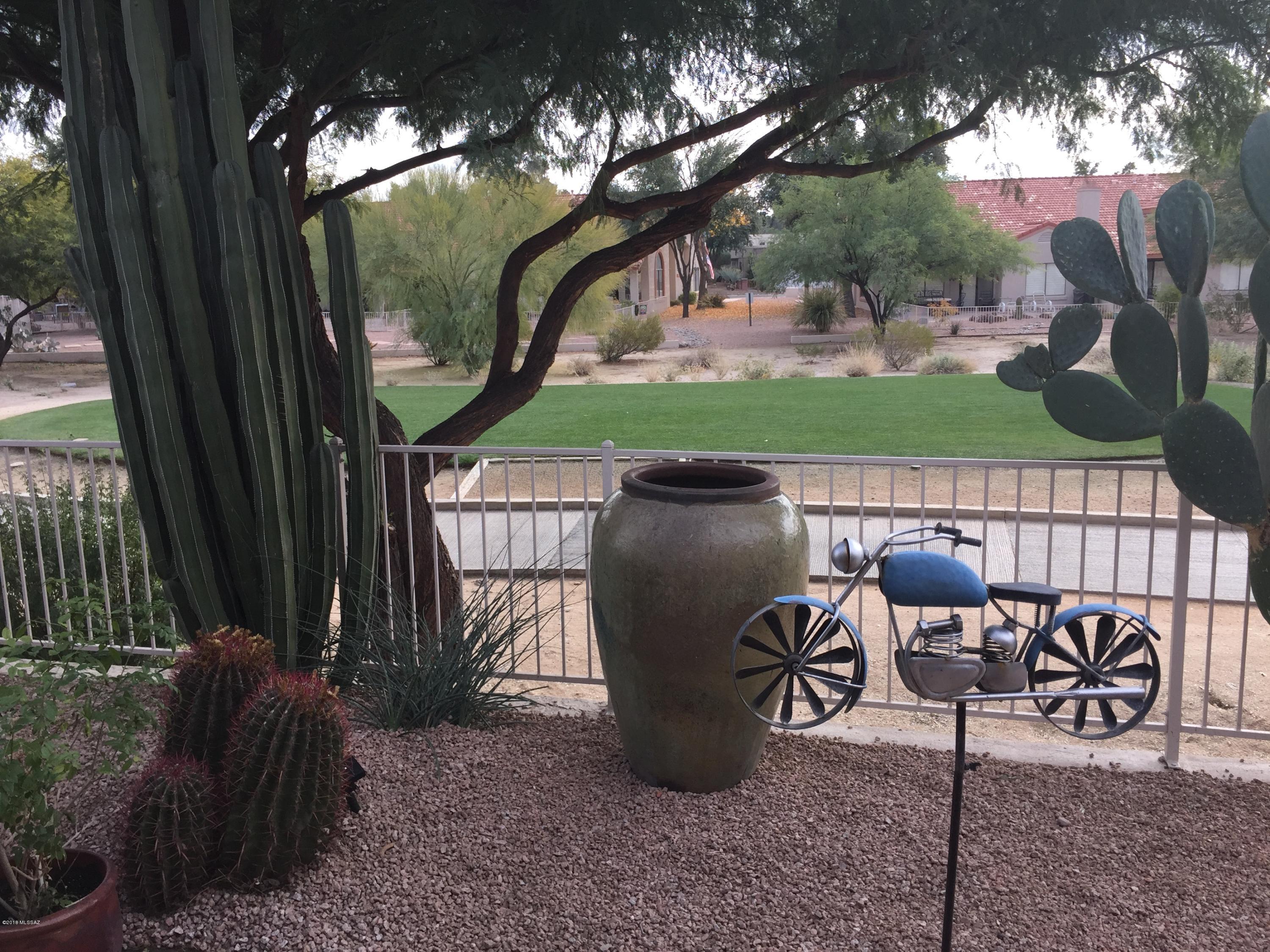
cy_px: 476
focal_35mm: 29
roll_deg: +1.6
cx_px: 635
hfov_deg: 61.7
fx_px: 1064
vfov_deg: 48.2
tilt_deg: -11.1
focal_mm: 4.15
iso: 32
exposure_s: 1/682
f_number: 2.2
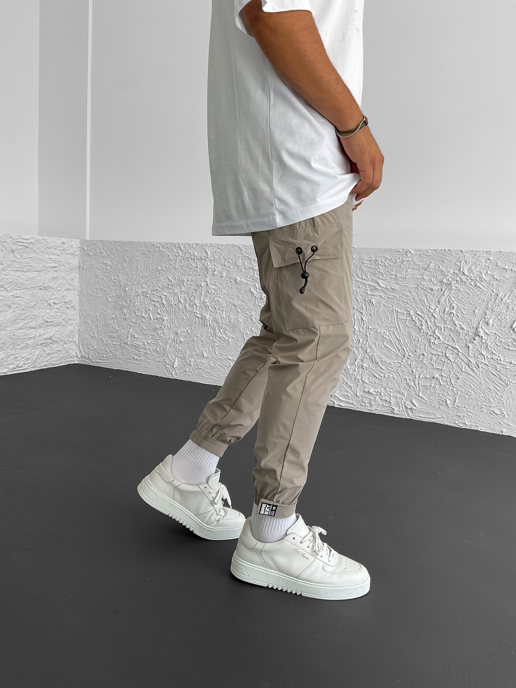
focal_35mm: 29
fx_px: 576
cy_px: 344
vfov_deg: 61.7
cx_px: 258
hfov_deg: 48.2
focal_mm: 3
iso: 25
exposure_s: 1/120
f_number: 1.8
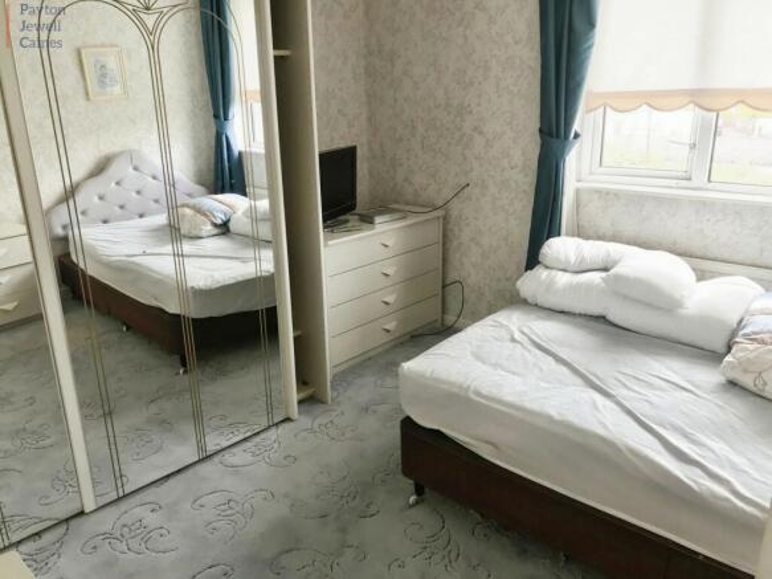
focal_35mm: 28
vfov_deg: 49.7
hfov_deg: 63.5
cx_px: 386
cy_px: 290
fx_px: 624
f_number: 1.8
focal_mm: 3.99
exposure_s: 1/90
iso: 32
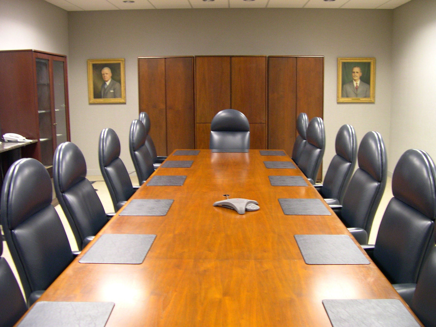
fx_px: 479
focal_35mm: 38
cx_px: 218
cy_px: 164
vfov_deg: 37.7
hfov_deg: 49.0
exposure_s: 1/4.5
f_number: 2.8
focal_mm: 8
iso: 290
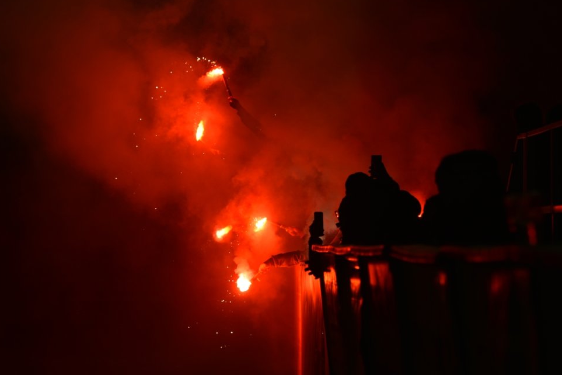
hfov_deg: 8.1
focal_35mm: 255
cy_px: 192
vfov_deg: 5.4
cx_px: 277
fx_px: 3981
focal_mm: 160
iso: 100
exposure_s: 1/640
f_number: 5.6
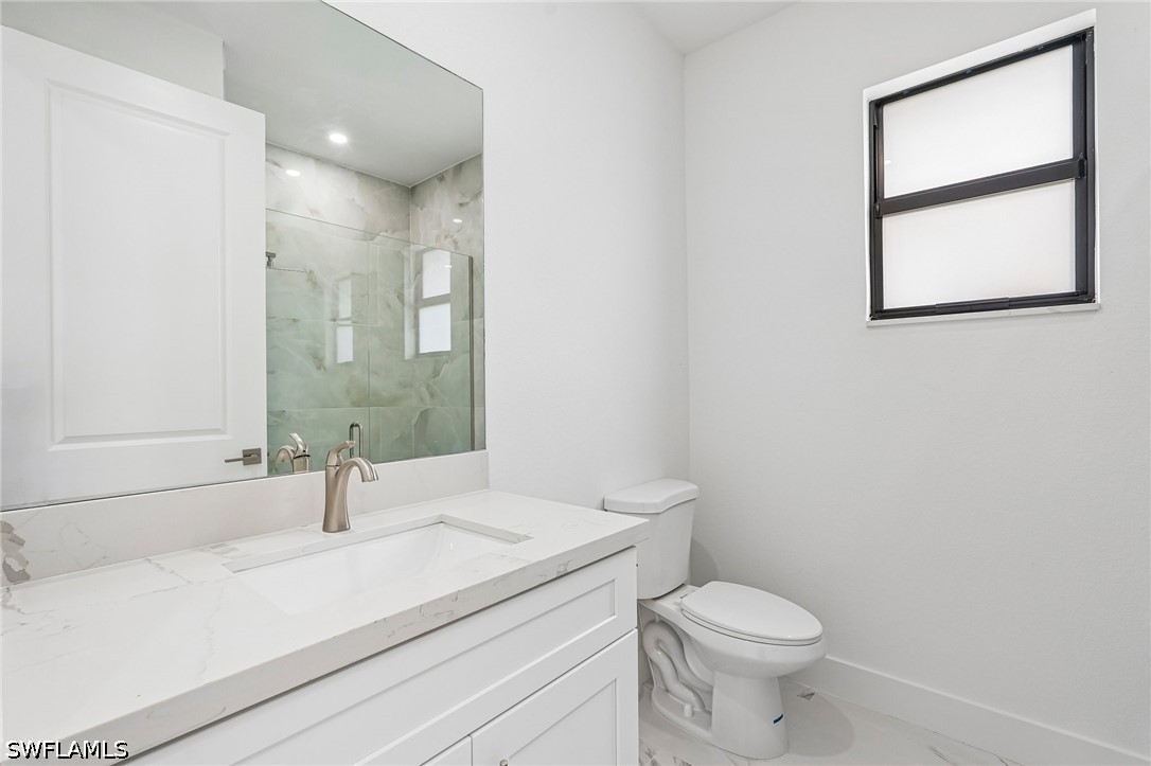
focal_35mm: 16
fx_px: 511
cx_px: 576
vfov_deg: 73.7
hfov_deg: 96.8
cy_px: 383
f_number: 8
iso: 400
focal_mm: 16
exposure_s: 1/30
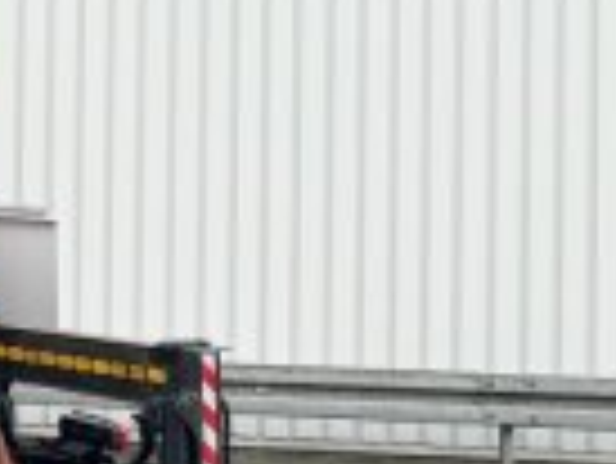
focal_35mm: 112
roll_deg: +0.0
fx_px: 1995
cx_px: -643
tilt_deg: +2.9
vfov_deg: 13.2
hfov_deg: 14.4
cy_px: 113
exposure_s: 1/938
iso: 80
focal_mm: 6.86
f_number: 1.78
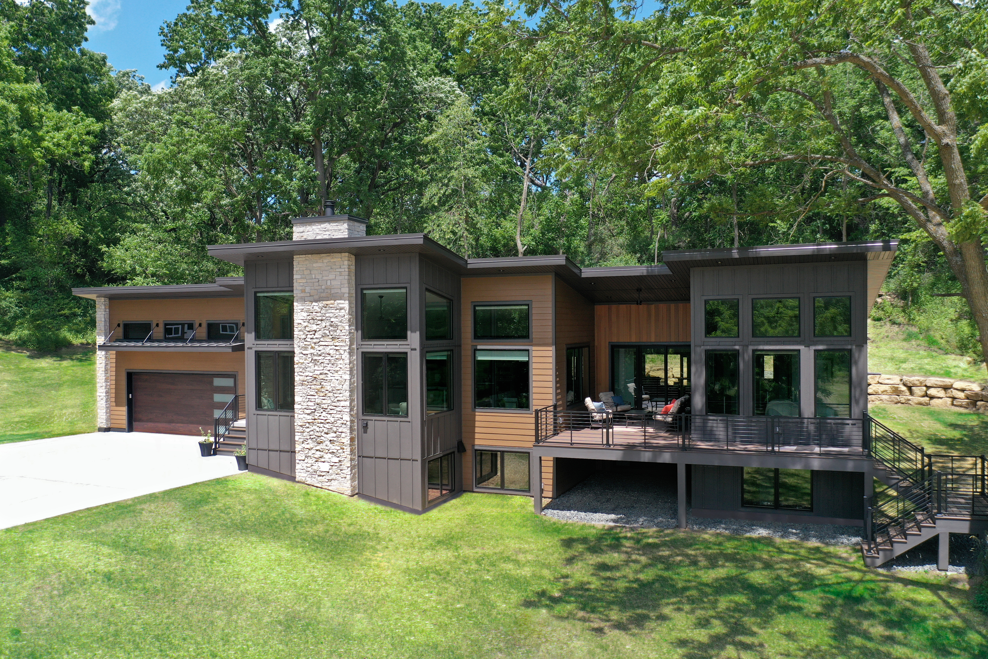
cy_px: 330
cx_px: 494
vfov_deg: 46.4
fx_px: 768
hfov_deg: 65.5
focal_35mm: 28
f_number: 3.5
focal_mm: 10.26
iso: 100
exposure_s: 1/80
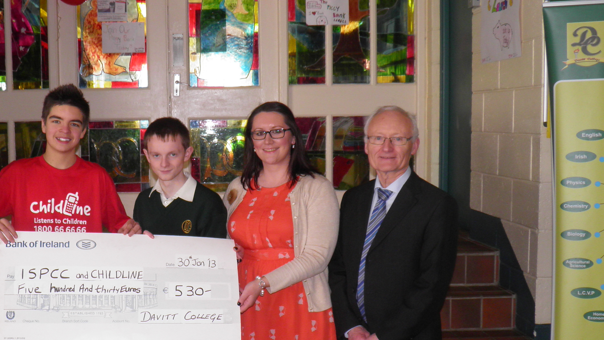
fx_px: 833
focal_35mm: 52
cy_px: 215
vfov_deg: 23.0
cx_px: 156
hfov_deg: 38.9
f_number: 3
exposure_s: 1/40
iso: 100
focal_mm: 5.5
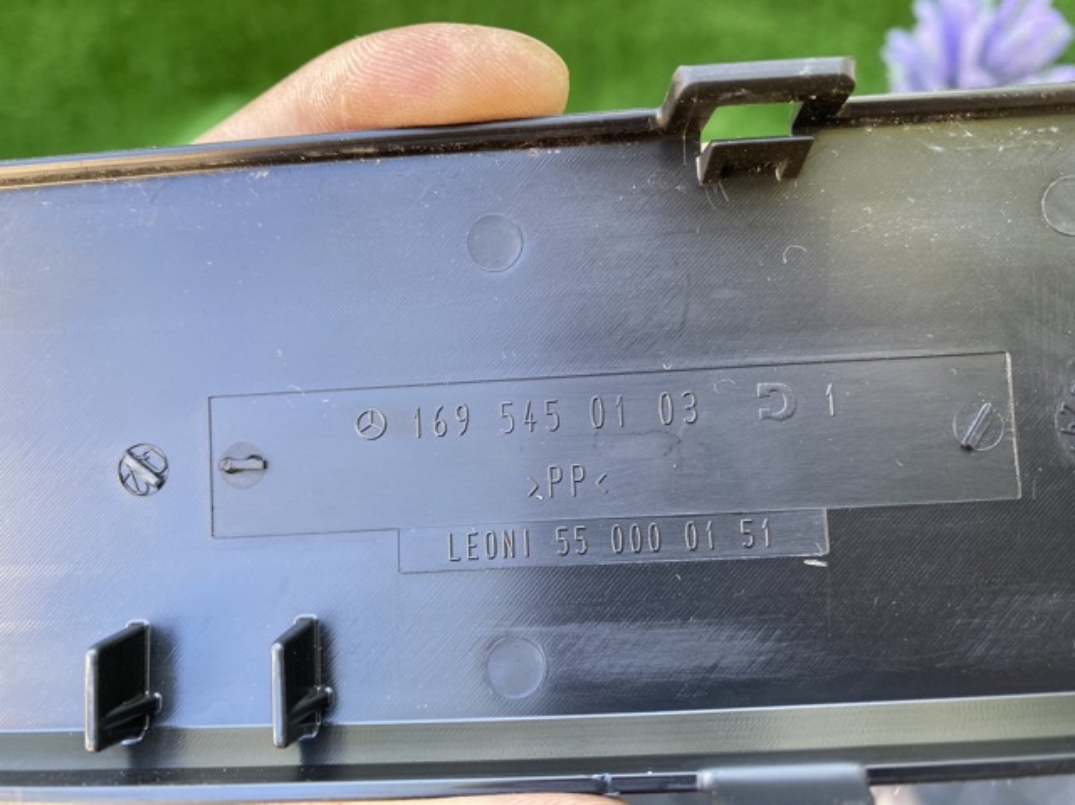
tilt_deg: -46.2
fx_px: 776
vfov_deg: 54.8
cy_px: 402
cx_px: 538
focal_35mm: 25
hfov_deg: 69.4
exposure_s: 1/121
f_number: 1.8
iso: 100
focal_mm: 4.25
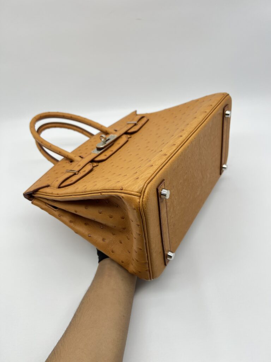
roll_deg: +5.0
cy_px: 181
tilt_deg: -42.8
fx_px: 271
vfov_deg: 67.3
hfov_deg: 53.1
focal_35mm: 26
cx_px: 136
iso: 32
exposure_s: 1/100
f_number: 1.5
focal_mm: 5.7
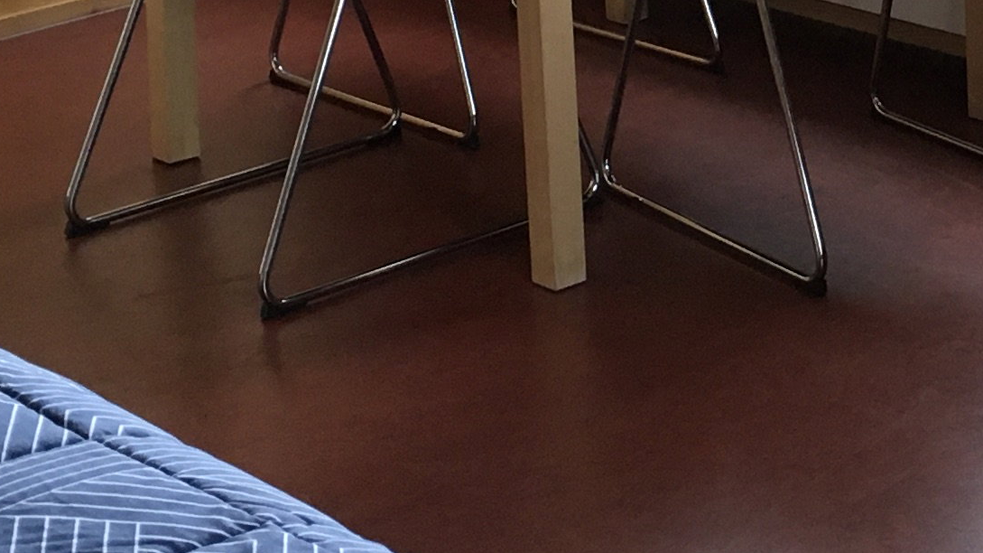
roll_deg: +1.2
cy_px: -312
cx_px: 1057
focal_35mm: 117
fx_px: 3049
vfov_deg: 10.0
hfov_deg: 17.7
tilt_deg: -10.6
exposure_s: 1/33
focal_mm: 4.15
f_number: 2.2
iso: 64
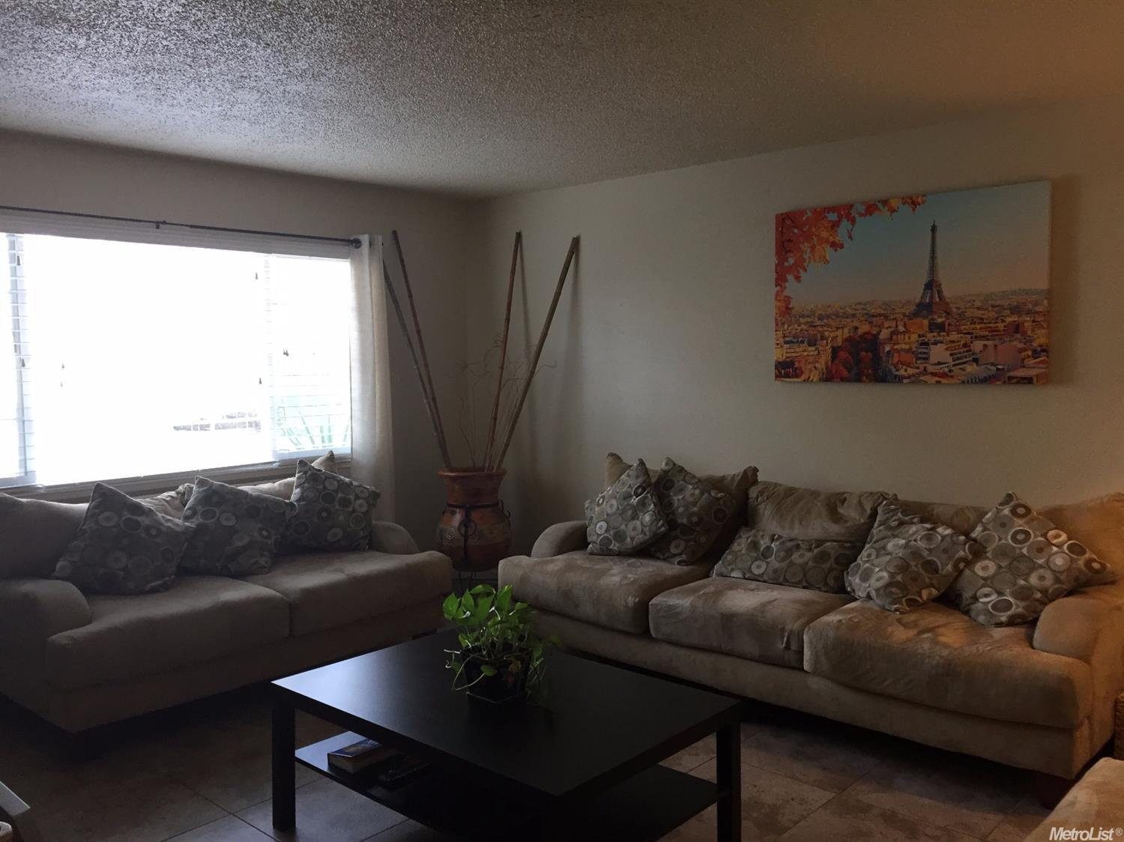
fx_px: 941
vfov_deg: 48.2
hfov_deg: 61.7
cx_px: 562
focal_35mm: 29
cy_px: 421
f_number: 2.2
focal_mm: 4.15
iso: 50
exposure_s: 1/30
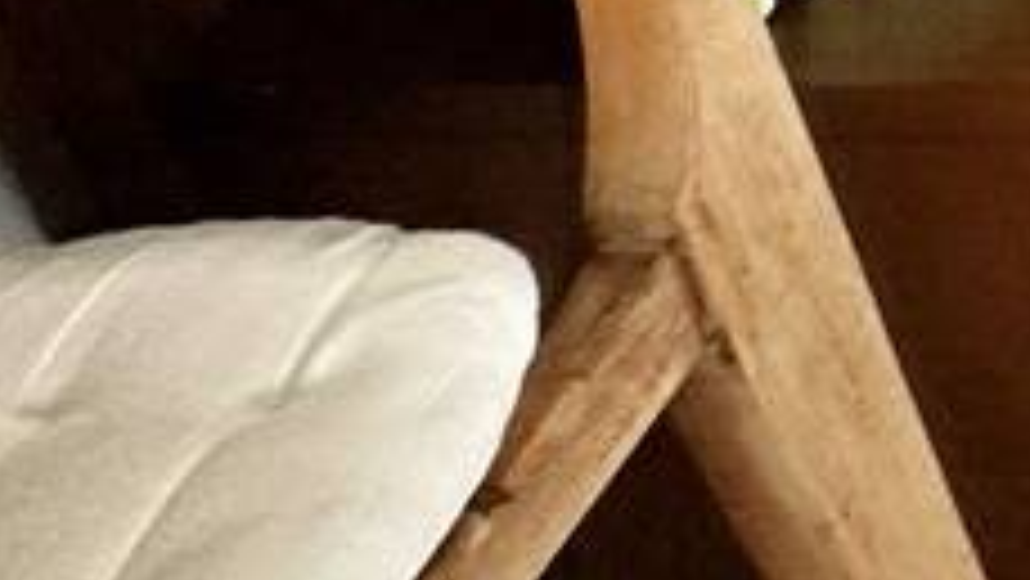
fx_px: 2623
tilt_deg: -19.7
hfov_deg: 12.9
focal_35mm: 96
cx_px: 2793
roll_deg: +0.7
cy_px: -1520
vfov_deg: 8.6
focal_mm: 2.22
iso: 200
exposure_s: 1/60
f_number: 2.2
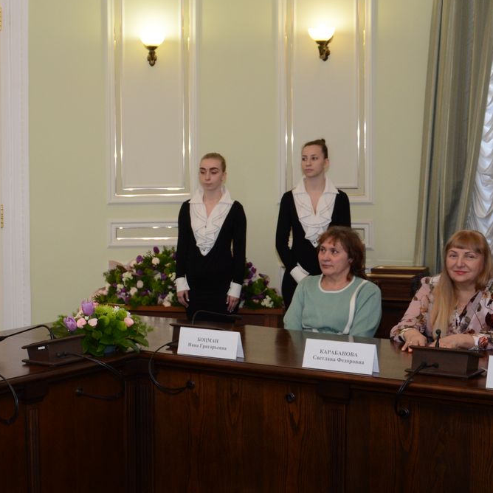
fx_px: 1031
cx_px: 75
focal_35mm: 64
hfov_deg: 26.2
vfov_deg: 26.9
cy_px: 251
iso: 800
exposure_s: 1/200
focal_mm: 24
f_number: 3.8
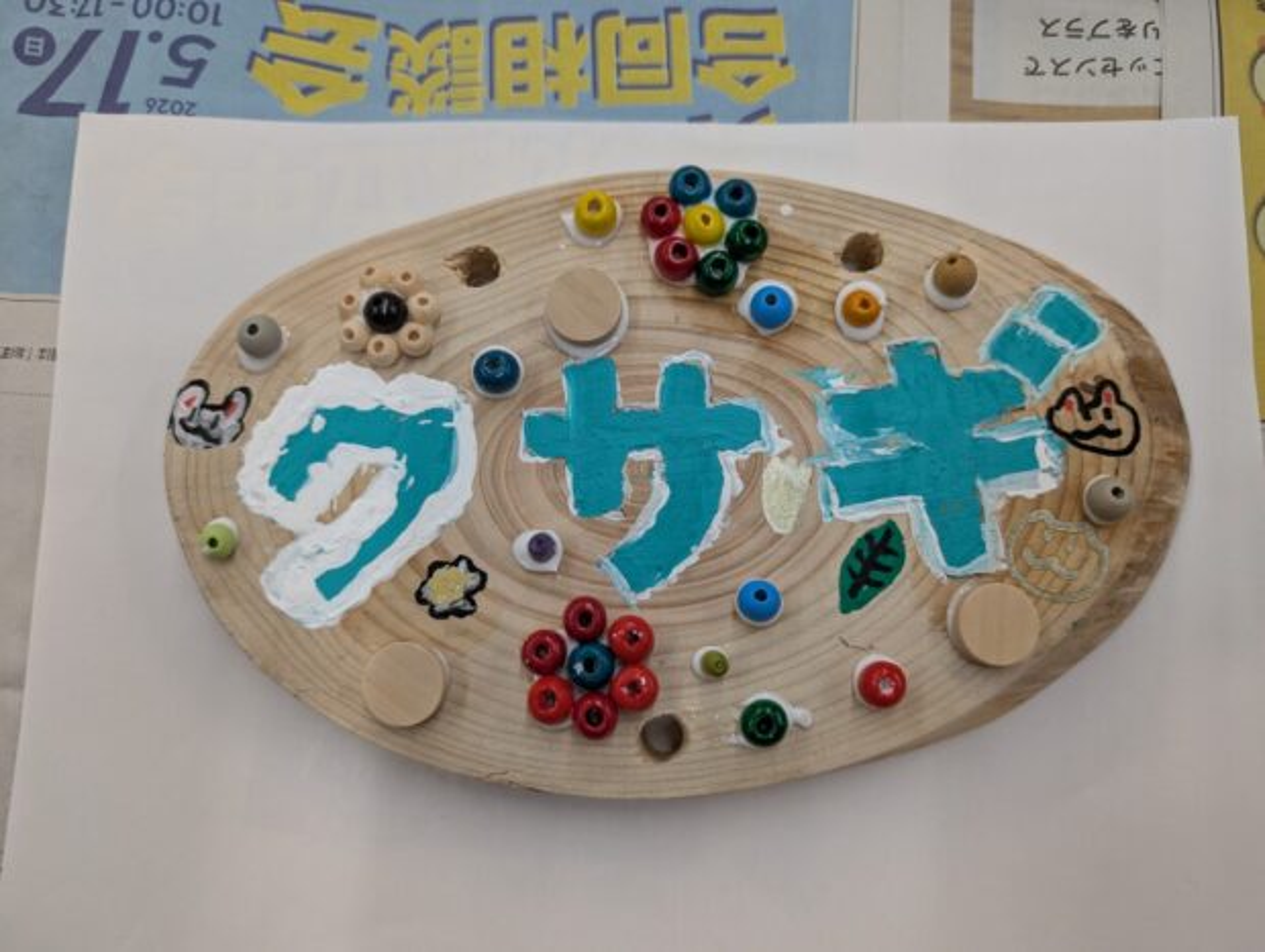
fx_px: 878
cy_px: 476
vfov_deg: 56.9
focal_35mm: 24
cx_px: 632
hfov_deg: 71.5
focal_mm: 6.9
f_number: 1.68
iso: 111
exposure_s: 1/225
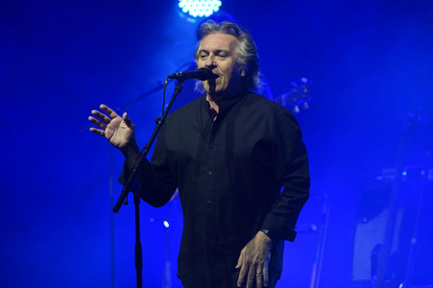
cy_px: 144
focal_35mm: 347
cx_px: 216
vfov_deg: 4.0
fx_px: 4170
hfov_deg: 5.9
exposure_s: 1/250
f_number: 7.1
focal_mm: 347
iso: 3200
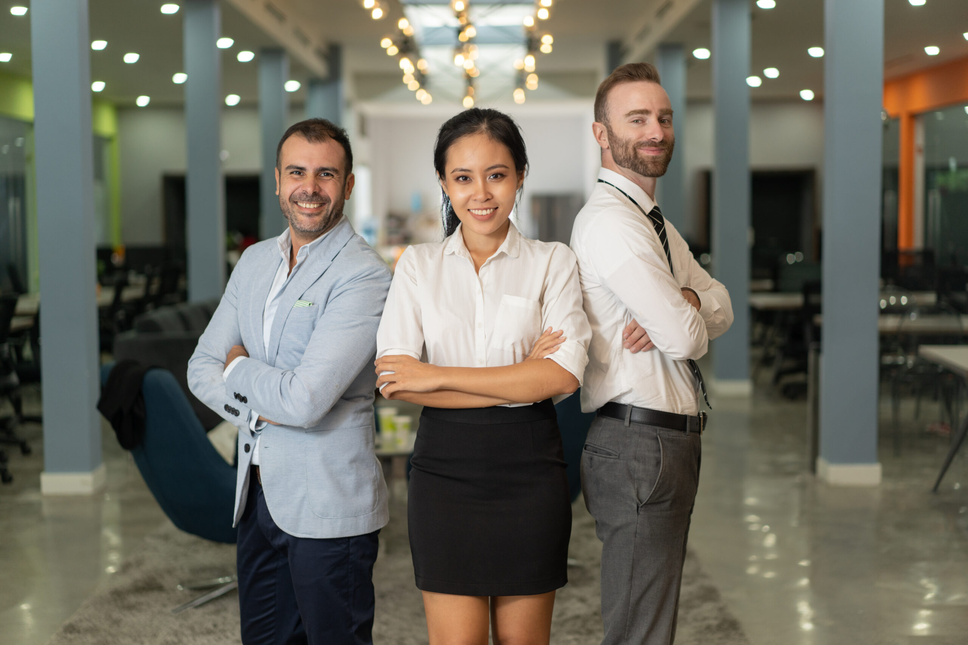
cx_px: 484
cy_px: 322
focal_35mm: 55
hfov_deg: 36.2
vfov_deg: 24.6
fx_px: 1479
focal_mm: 55
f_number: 2
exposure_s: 1/200
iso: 320
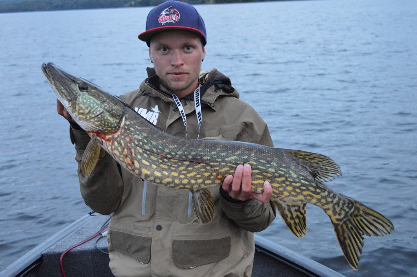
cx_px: 208
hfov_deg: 37.9
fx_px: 607
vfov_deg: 25.7
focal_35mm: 52
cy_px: 138
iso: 3200
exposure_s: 1/40
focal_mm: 35
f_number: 4.5
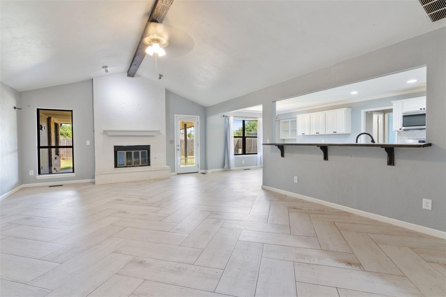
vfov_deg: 72.1
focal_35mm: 16
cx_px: 223
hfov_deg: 95.0
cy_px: 148
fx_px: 204
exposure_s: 1.3
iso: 100
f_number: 8
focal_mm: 11
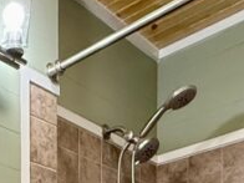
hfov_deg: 25.1
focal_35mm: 73
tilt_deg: -0.7
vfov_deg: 15.8
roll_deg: +1.1
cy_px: 367
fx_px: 515
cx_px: -14
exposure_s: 1/120
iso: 320
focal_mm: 2.22
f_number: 2.2
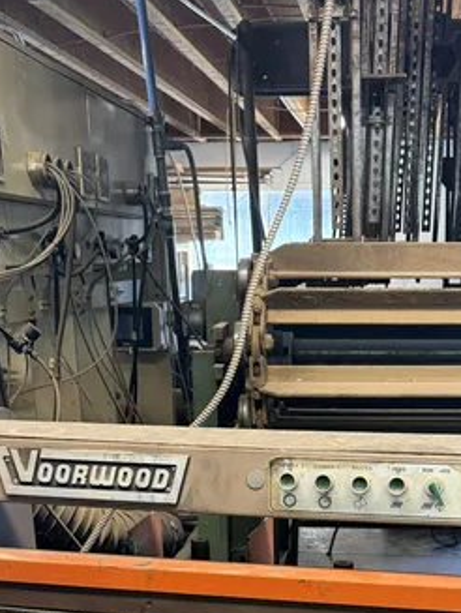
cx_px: 286
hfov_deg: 26.5
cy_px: 682
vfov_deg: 30.9
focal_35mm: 55
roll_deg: +0.8
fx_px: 975
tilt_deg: -22.0
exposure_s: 1/59
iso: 250
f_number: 1.78
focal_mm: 6.76
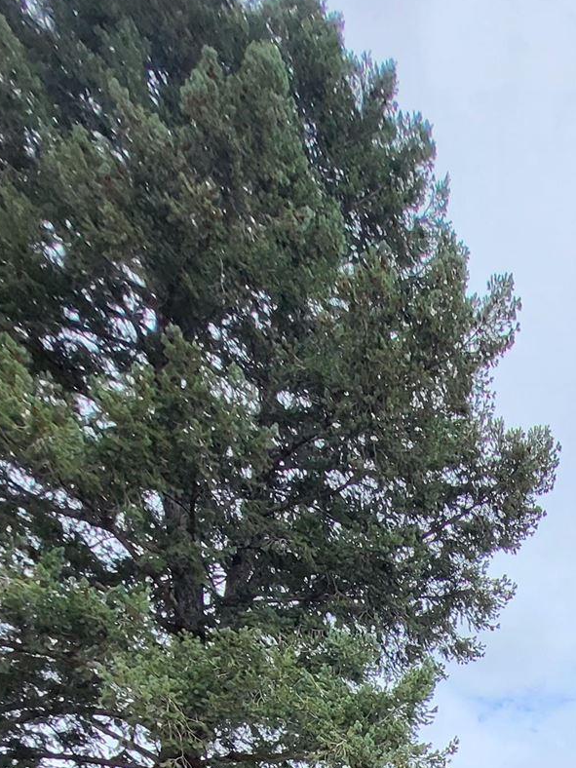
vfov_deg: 31.3
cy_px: 1093
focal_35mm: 38
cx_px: 657
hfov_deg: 32.4
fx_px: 843
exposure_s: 1/611
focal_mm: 1.74
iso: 32
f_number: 2.2
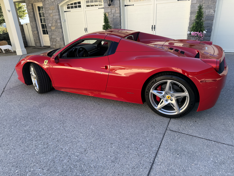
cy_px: 88
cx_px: 117
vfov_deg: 56.8
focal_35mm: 24
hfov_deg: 71.6
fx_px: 162
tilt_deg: -21.7
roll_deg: +2.7
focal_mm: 6.76
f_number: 1.78
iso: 80
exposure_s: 1/528
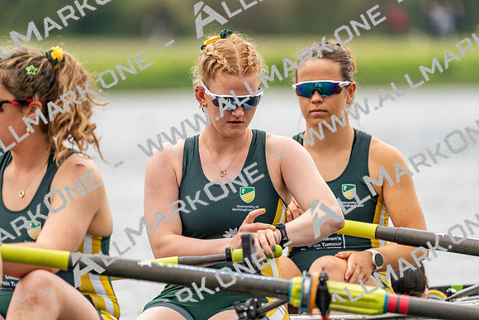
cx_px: 240
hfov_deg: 3.9
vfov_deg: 2.6
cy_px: 160
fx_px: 7120
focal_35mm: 535
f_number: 6.3
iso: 640
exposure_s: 1/1250
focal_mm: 535
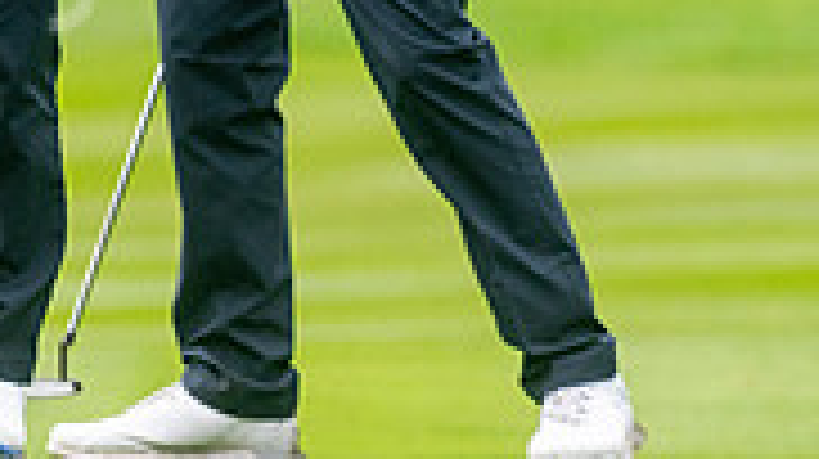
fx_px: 32655
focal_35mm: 1505
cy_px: -292
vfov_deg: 0.8
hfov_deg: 1.4
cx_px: -432
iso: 400
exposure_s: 1/1000
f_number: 4
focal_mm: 300
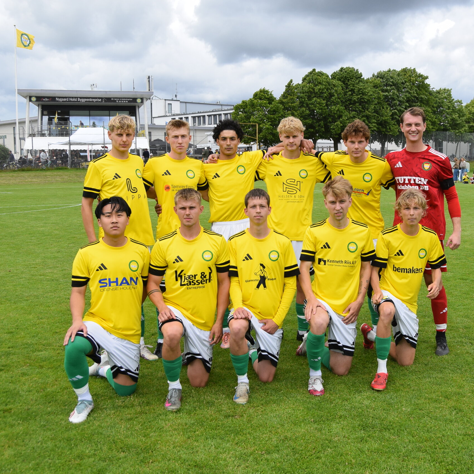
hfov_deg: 36.6
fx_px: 713
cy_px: 237
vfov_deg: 36.8
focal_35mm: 46
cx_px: 290
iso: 400
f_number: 6.3
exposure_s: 1/1600
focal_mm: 24
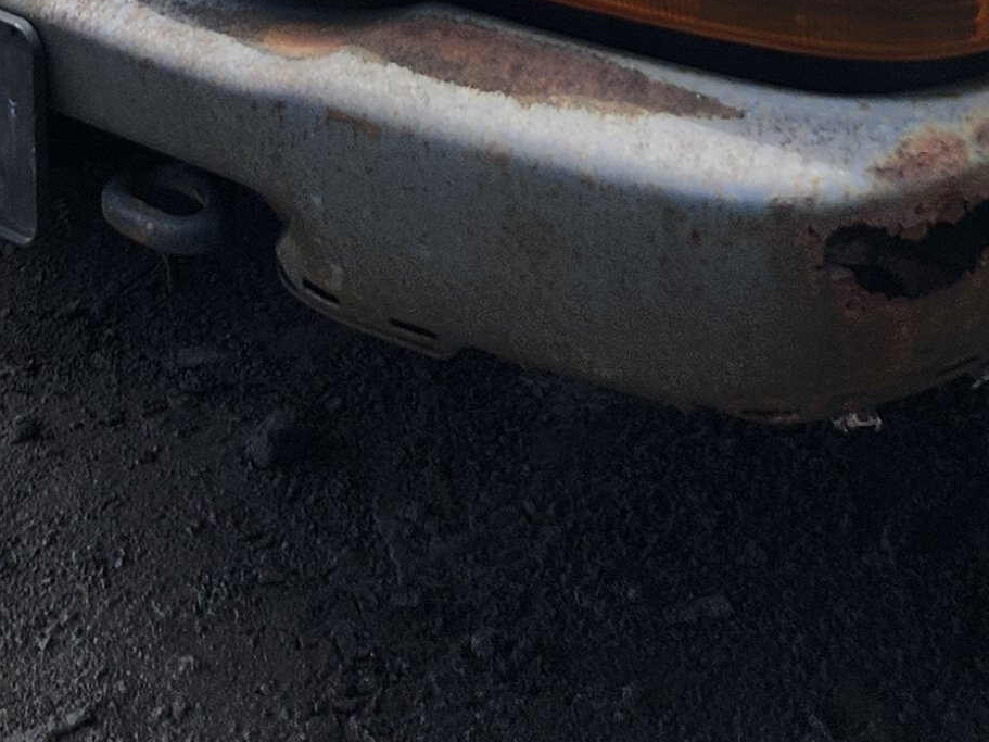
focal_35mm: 101
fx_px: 2885
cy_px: -724
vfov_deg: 12.8
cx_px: 572
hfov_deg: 19.4
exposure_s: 1/1429
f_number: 1.8
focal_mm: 5.54
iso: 25
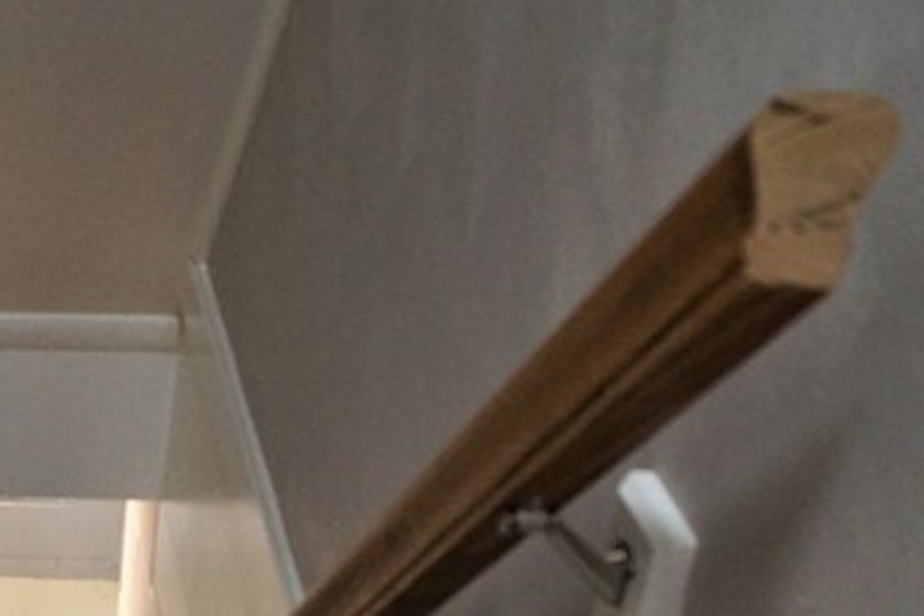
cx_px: -236
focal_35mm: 88
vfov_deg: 14.9
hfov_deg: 21.2
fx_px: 2258
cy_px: 763
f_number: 4
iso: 800
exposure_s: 1/60
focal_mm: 18
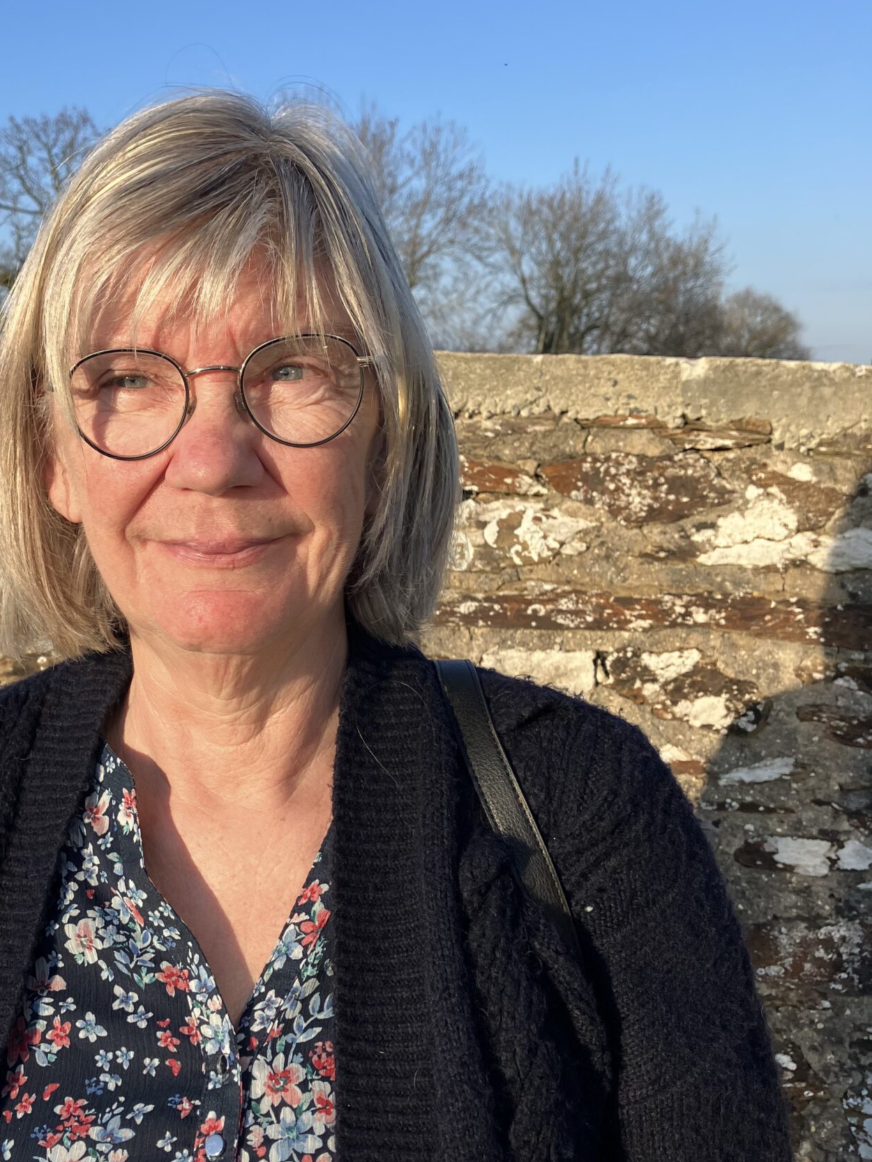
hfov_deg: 32.9
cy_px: 611
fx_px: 1444
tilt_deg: -7.0
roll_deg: -0.7
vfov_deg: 43.8
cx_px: 216
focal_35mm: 43
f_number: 1.8
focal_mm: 3.99
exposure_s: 1/1104
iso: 32
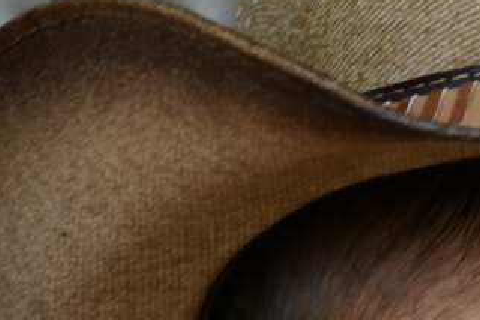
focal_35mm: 1064
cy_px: 290
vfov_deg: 1.3
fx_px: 14179
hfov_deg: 1.9
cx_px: 1166
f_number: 5.6
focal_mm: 140
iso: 200
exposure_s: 1/80
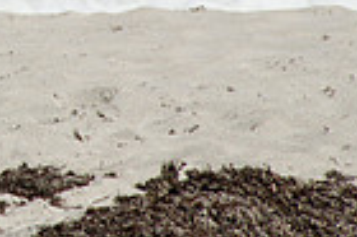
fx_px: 10450
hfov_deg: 2.0
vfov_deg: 1.3
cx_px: -316
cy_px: -232
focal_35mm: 1055
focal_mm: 170
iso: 100
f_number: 11
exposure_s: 1/250
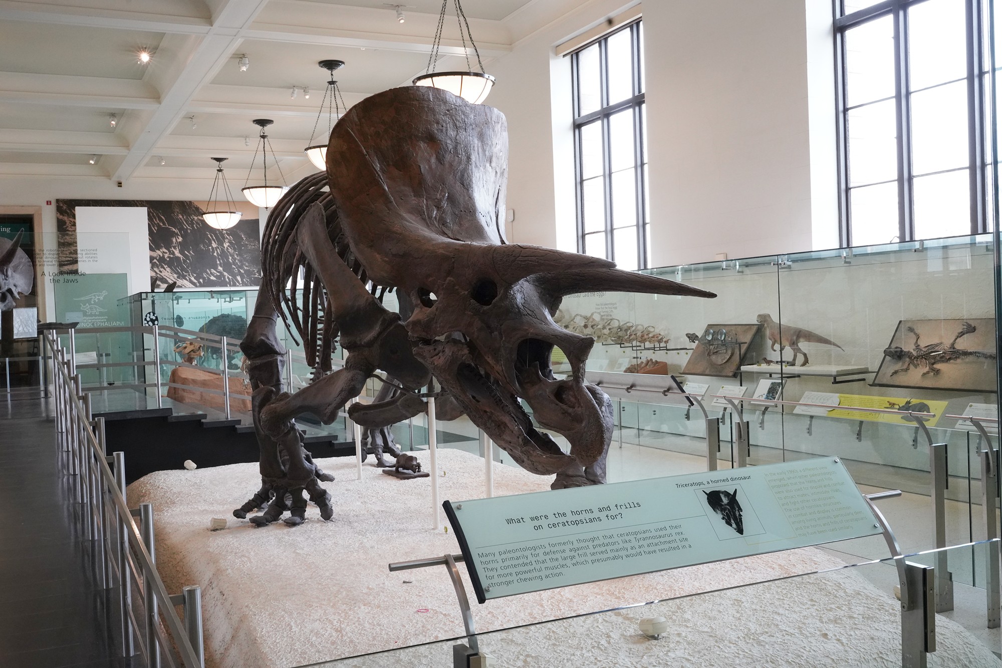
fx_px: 1002
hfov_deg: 53.1
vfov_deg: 36.9
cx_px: 501
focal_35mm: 36
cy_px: 334
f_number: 13
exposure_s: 1/80
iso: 3200
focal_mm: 36
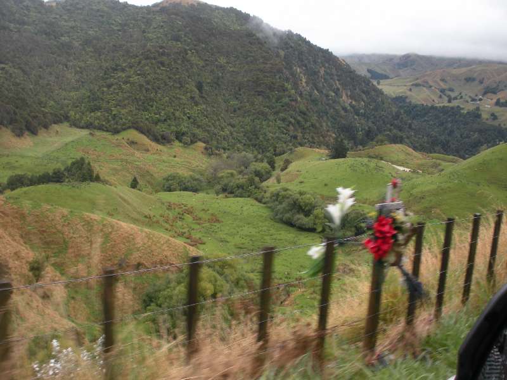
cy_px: 190
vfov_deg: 40.7
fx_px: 513
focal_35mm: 35
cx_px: 254
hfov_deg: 52.6
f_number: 3.5
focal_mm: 6.3
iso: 64
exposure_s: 1/372
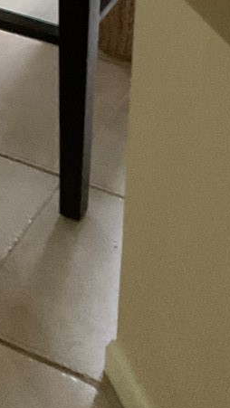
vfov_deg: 16.5
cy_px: -289
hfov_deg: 10.0
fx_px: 1213
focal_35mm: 112
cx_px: -238
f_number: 1.8
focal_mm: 3
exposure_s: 1/60
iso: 200
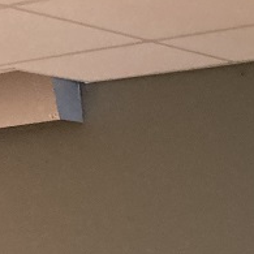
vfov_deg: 12.8
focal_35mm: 127
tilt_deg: -3.7
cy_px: 413
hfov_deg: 11.2
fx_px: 1054
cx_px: 638
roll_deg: +0.2
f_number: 1.8
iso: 250
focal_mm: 3.99
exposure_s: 1/60
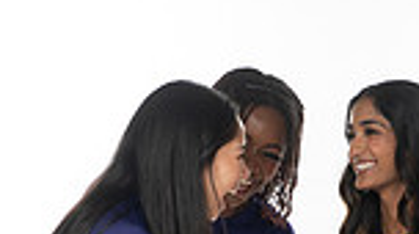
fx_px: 1997
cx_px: 367
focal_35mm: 180
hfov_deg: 11.9
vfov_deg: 6.4
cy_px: 556
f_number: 7.1
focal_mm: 58
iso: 800
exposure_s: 1/320
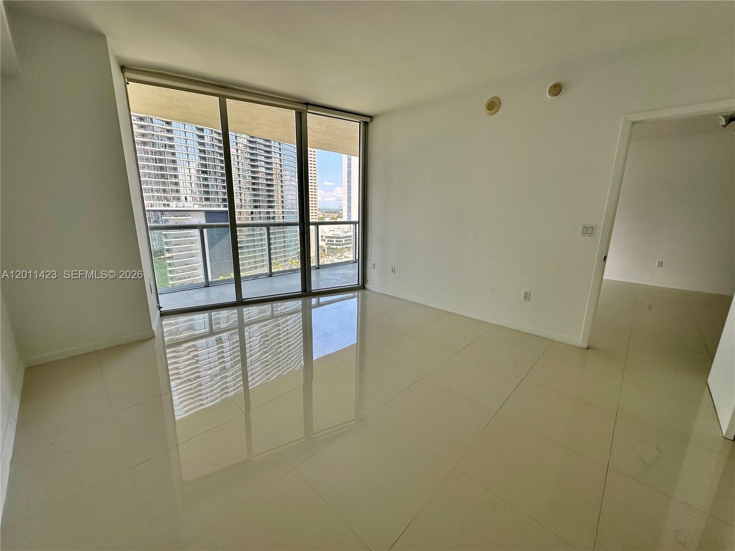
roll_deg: -1.1
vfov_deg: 85.7
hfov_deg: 102.1
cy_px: 276
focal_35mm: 14
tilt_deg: -12.7
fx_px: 297
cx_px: 368
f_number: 2.2
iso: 40
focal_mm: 2.22
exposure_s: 1/165
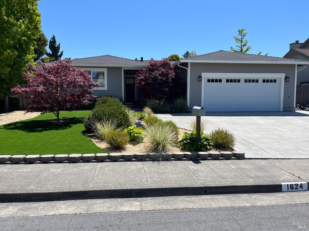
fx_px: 232
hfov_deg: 67.3
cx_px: 154
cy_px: 116
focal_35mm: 26
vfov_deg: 53.1
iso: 50
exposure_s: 1/3413
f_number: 1.6
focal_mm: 5.1
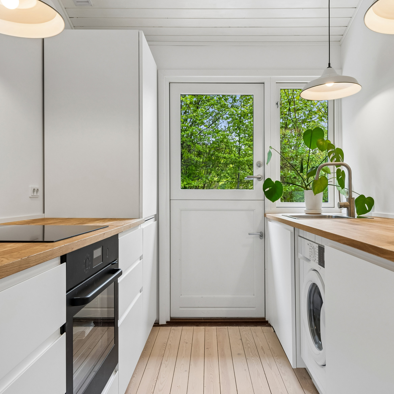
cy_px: 198
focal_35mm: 27
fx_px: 348
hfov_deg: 58.6
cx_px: 237
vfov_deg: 59.1
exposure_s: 1/10
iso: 400
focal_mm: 21
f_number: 13
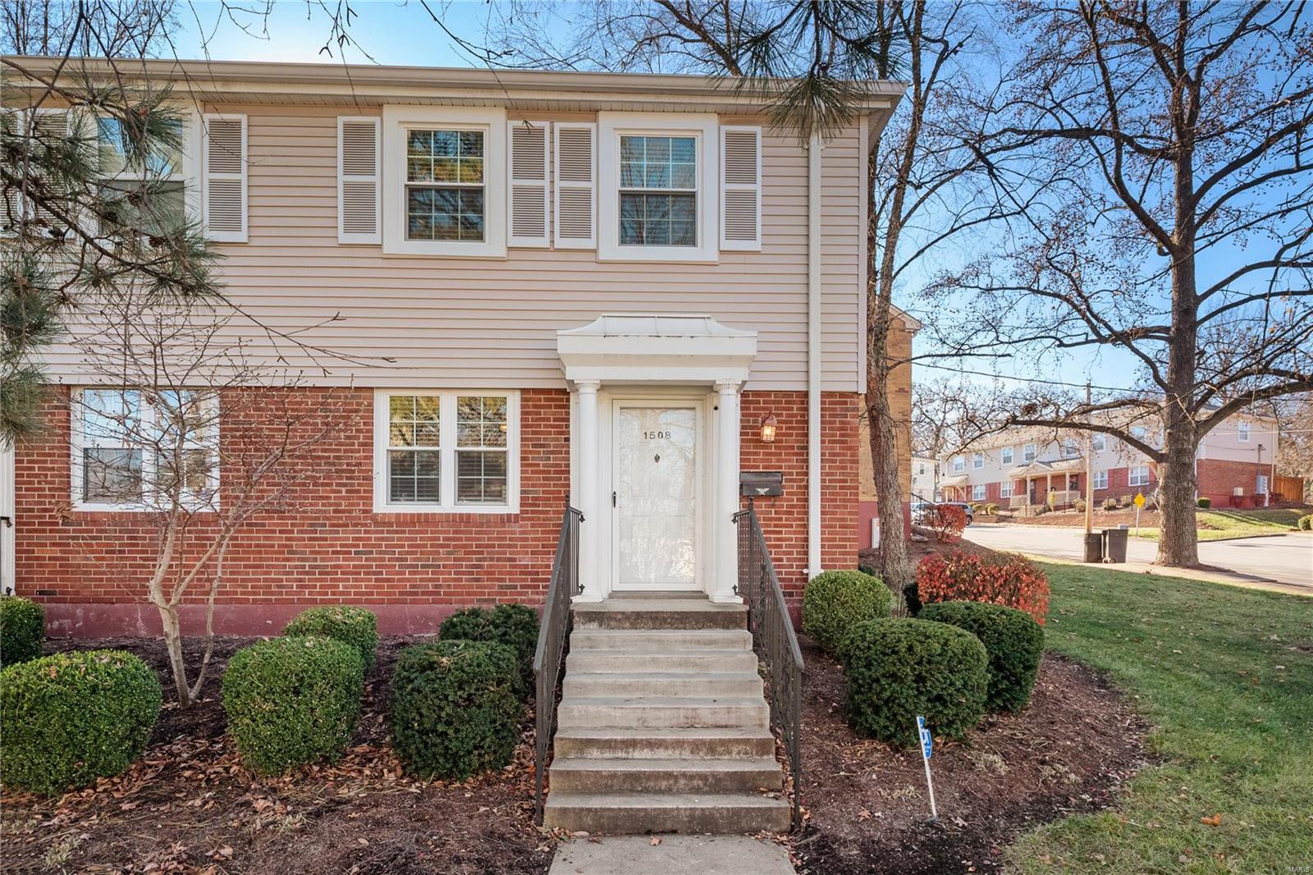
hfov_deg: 78.6
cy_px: 438
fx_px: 802
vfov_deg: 57.2
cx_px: 656
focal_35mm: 22
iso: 400
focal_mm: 11
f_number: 8
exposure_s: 1/200
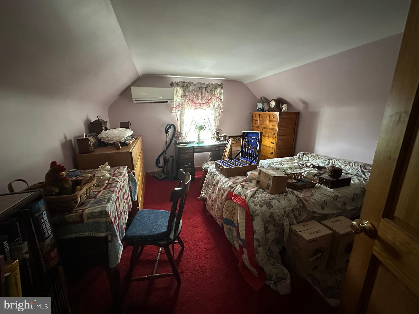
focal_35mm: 14
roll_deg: +0.7
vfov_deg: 85.7
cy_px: 157
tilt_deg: -13.6
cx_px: 210
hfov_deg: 102.1
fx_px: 169
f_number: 2.2
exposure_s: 1/44
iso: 1250
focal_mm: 2.22
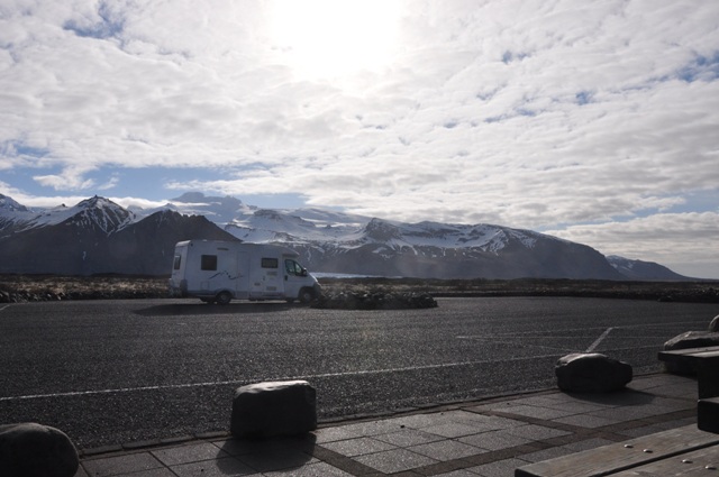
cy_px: 238
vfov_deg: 41.6
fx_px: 628
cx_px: 360
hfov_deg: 59.6
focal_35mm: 32
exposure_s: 1/1600
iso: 400
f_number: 14
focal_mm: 21
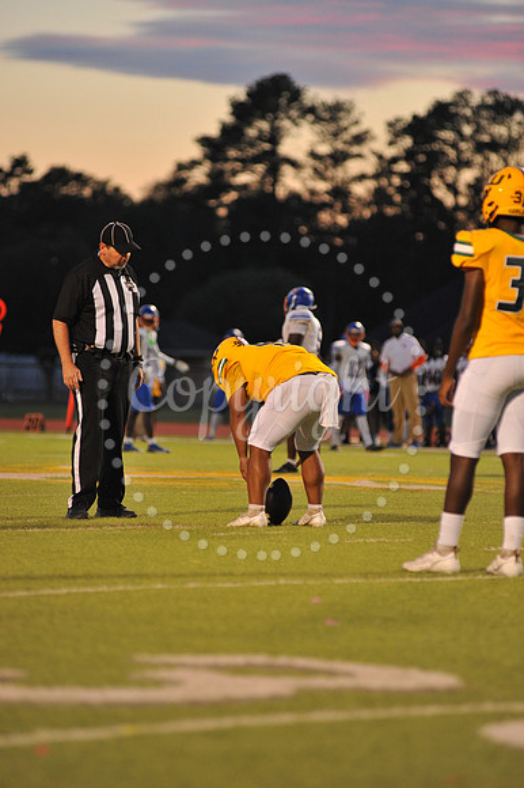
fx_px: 4372
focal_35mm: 200
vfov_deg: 10.3
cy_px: 394
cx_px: 262
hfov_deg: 6.9
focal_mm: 200
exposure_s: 1/250
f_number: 4
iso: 1600
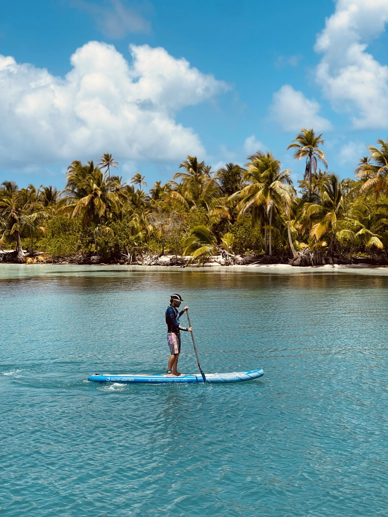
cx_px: 194
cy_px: 258
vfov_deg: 30.3
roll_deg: +0.3
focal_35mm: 64
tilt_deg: -1.1
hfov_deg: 22.9
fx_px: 956
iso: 20
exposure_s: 1/1575
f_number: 2.2
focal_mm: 7.5
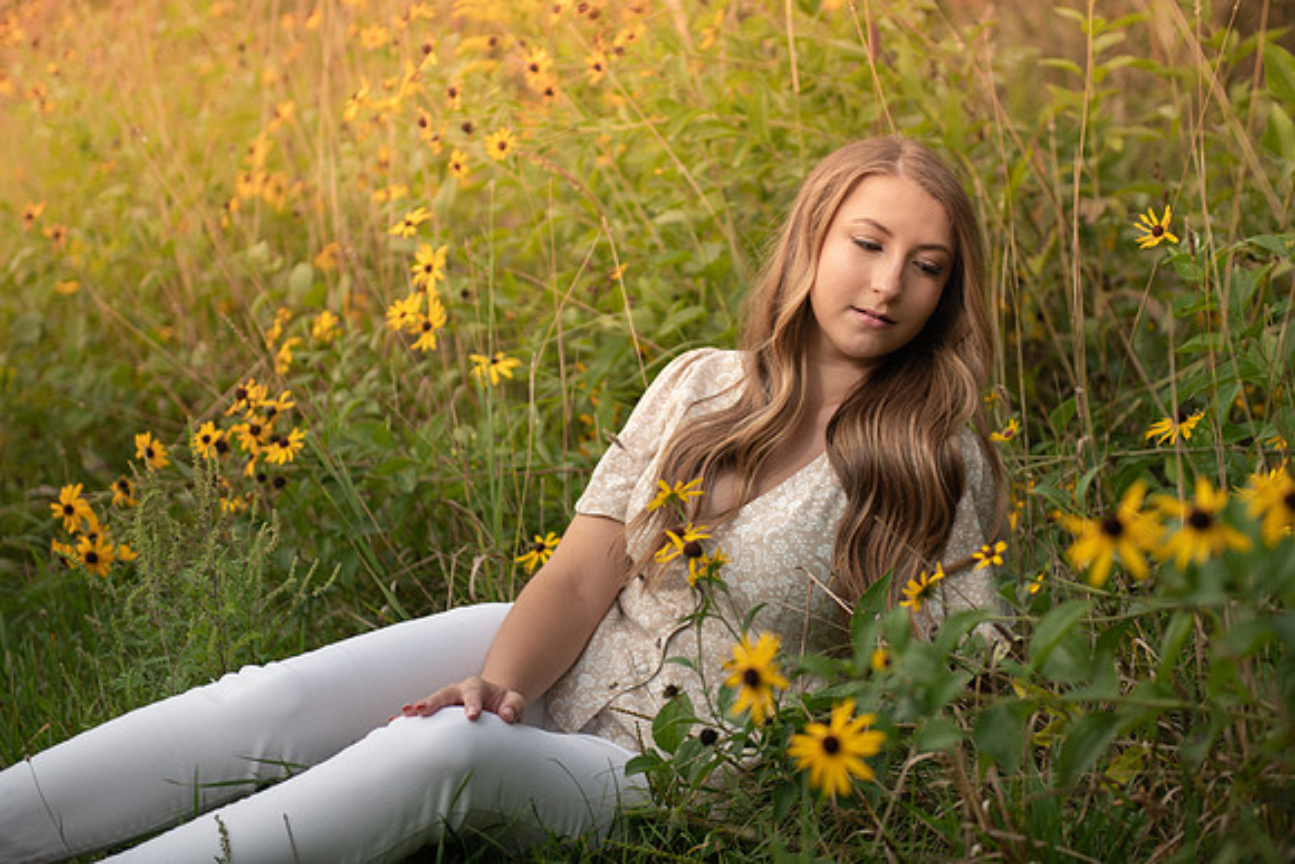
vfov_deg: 16.2
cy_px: 345
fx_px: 3032
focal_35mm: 84
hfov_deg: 24.1
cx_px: 673
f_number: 2.8
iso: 100
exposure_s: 1/250
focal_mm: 70
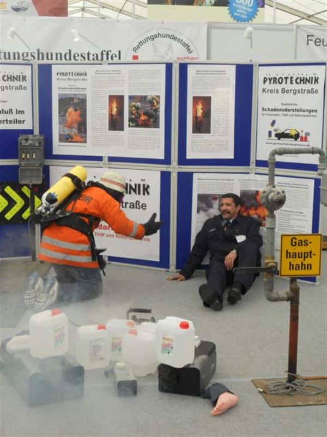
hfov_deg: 27.0
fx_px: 680
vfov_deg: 35.5
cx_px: 164
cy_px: 218
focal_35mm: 54
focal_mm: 9.8
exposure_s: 1/60
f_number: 4.8
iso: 80
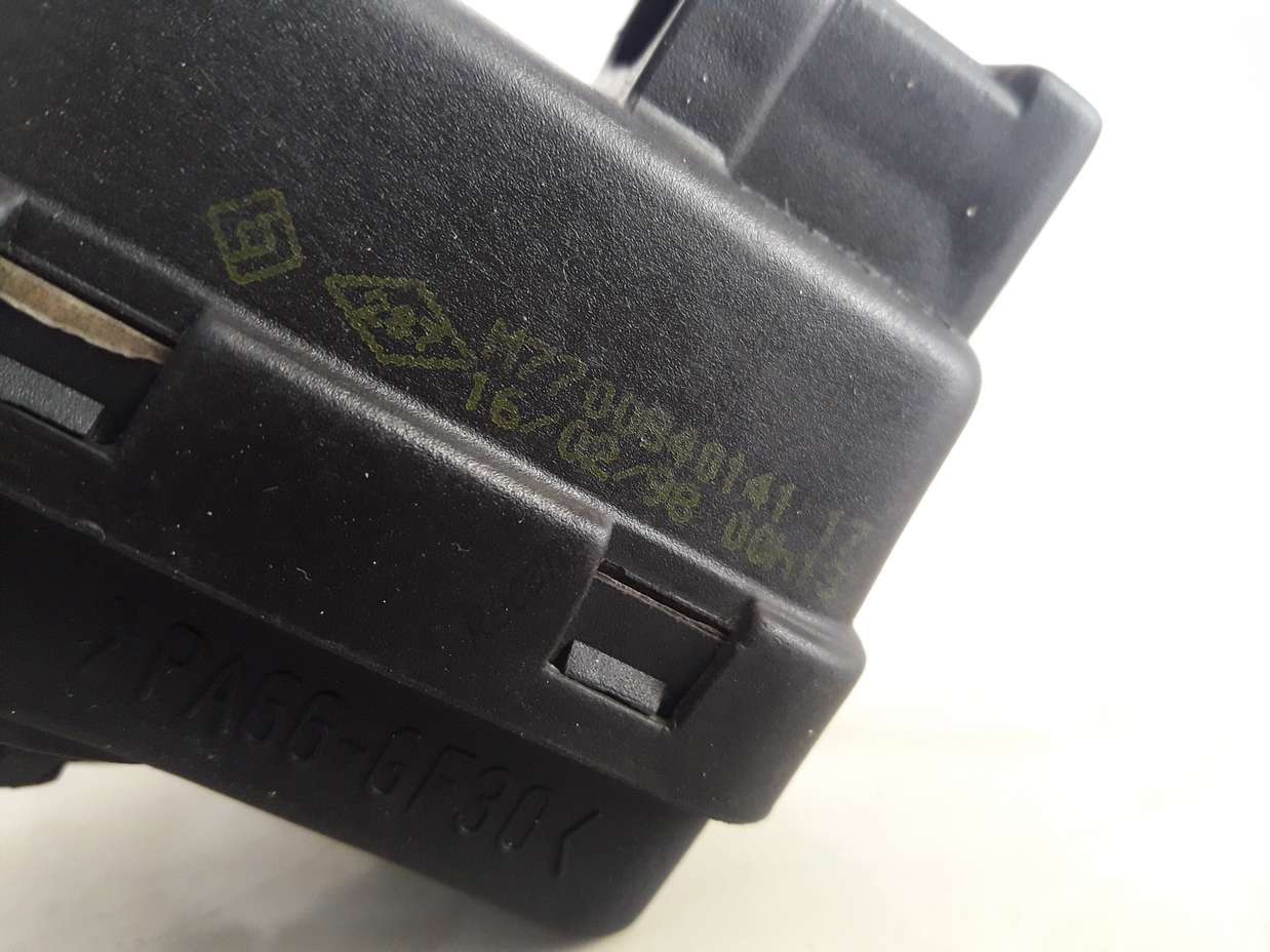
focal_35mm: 28
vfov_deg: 49.7
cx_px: 635
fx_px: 1027
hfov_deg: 63.5
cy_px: 476
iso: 160
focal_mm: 3.7
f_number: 1.9
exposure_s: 1/20
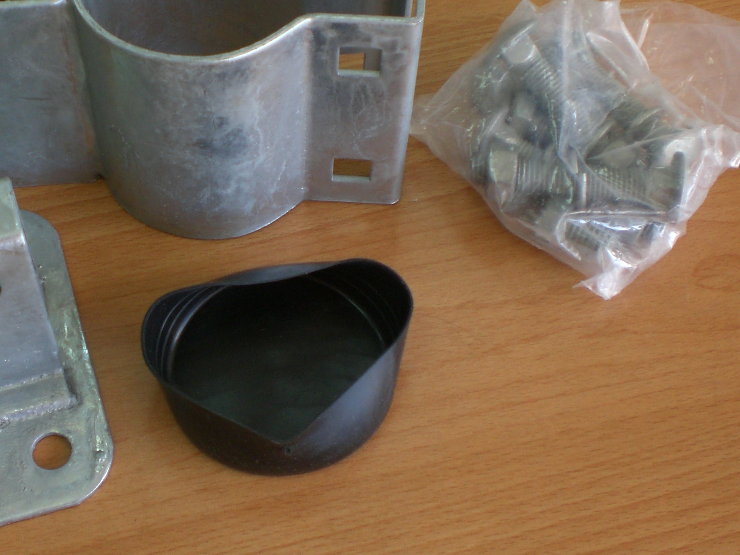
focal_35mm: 60
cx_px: 254
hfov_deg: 32.0
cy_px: 232
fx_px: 1282
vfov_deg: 24.4
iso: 100
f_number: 3.1
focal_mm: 6.3
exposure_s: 1/80
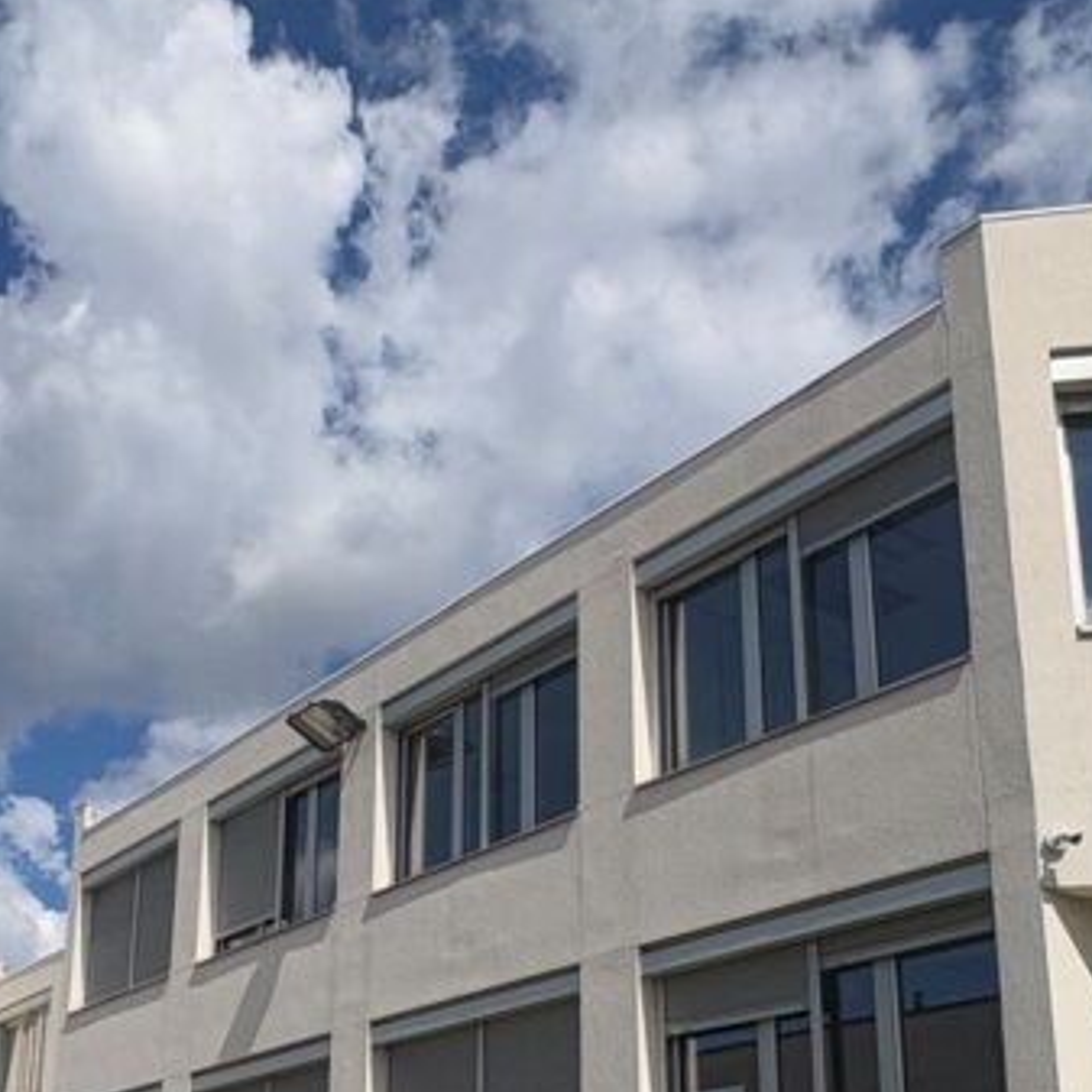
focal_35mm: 44
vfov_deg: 36.7
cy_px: 907
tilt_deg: +17.2
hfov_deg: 38.2
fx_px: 1570
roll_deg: -0.8
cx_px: 437
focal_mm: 2.22
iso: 50
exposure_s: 1/4630
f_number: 2.2
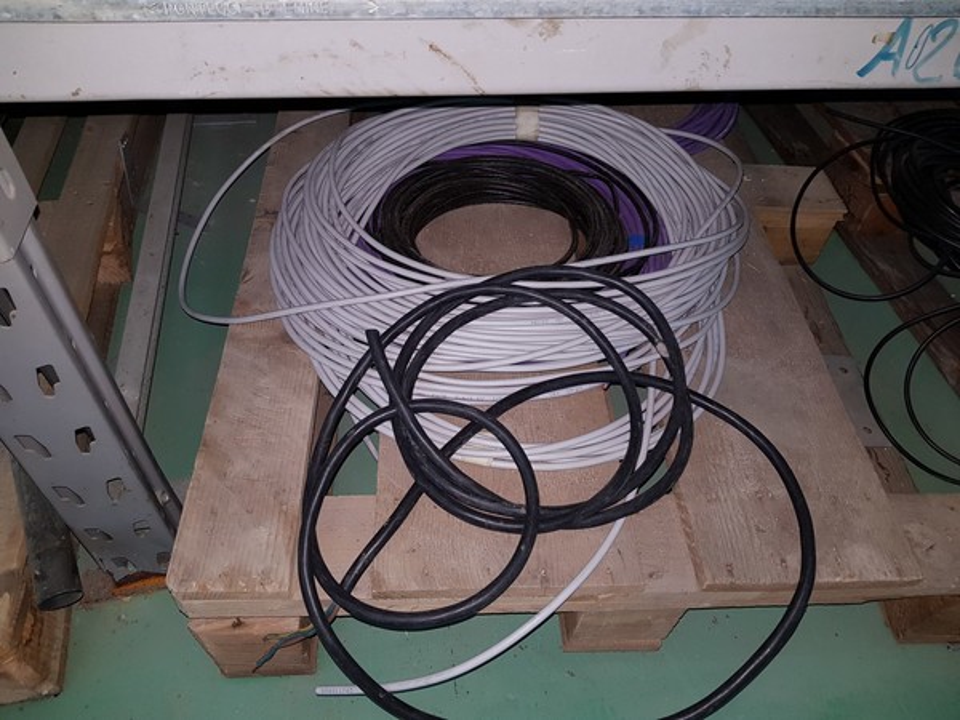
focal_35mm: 26
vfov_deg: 53.1
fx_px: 721
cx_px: 480
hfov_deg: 67.3
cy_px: 360
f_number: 1.7
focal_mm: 4.2
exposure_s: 1/37
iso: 80
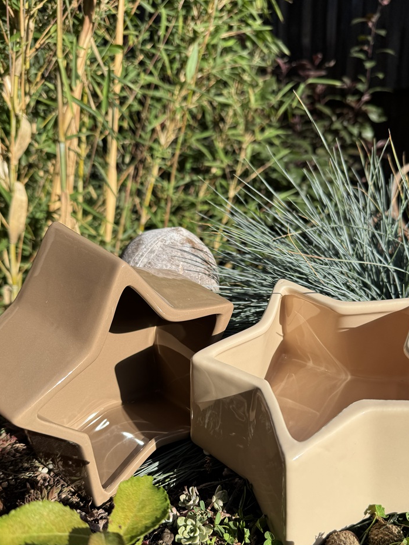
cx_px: 224
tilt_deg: -18.2
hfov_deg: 45.4
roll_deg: -1.3
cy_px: 328
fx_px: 488
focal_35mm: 31
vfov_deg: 57.9
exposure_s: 1/3096
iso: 80
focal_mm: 6.76
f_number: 1.78
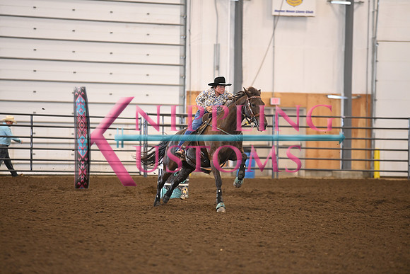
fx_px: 2278
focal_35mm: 200
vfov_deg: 6.9
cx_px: 205
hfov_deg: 10.3
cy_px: 137
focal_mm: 200
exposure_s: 1/250
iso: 1600
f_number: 2.8
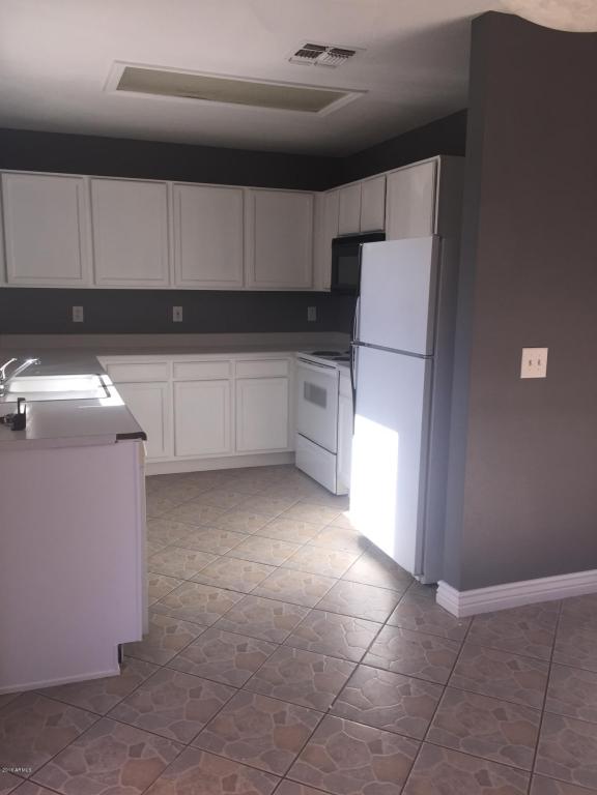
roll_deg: +0.5
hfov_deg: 48.2
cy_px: 398
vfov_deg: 61.7
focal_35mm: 29
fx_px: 667
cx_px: 298
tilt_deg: -9.1
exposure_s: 1/120
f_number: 2.2
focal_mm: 4.15
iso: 40
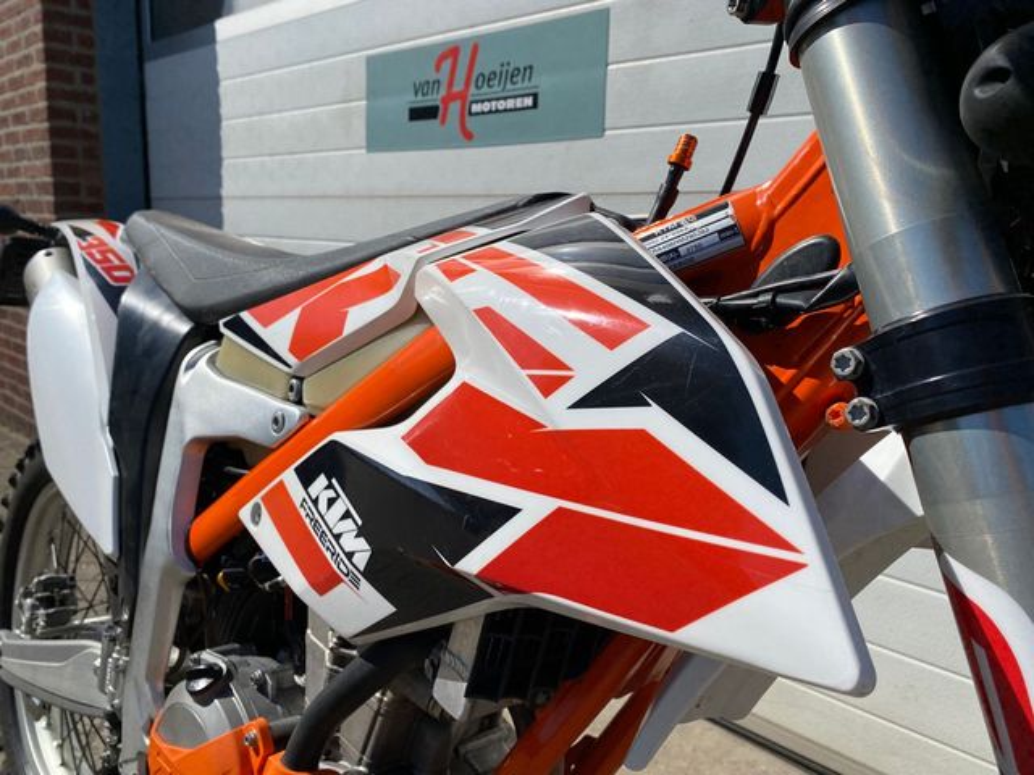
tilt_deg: -10.7
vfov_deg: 53.1
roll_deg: -2.6
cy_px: 388
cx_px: 517
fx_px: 777
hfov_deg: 67.3
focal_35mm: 26
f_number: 1.8
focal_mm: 4.25
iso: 32
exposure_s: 1/5495
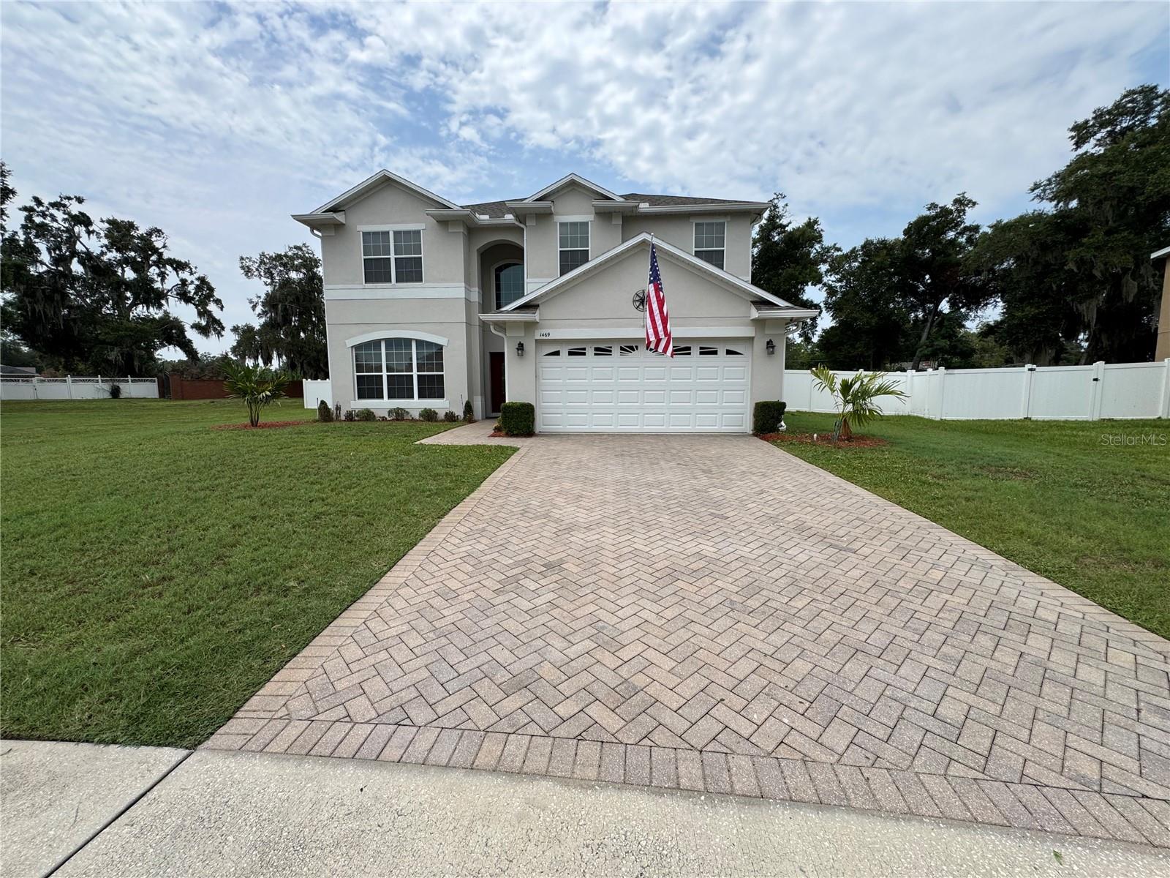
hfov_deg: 102.1
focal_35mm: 14
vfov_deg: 85.7
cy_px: 439
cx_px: 585
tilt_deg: -4.5
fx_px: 473
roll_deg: -1.4
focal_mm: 2.22
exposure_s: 1/2146
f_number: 2.2
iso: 50
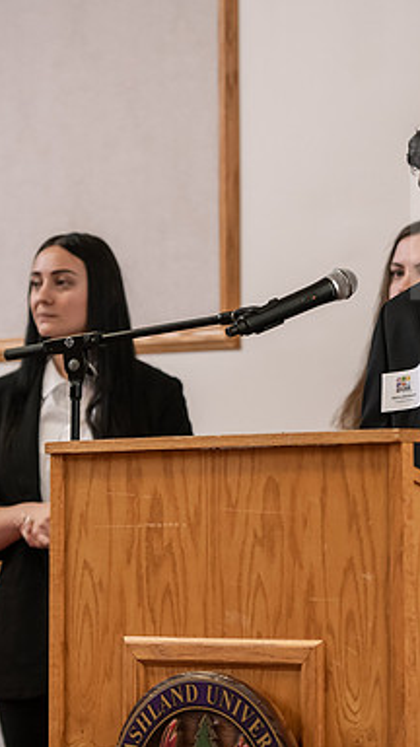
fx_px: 3445
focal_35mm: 174
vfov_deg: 12.4
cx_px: 352
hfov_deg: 7.0
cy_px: 373
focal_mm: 110
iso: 2500
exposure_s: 1/200
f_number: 3.2
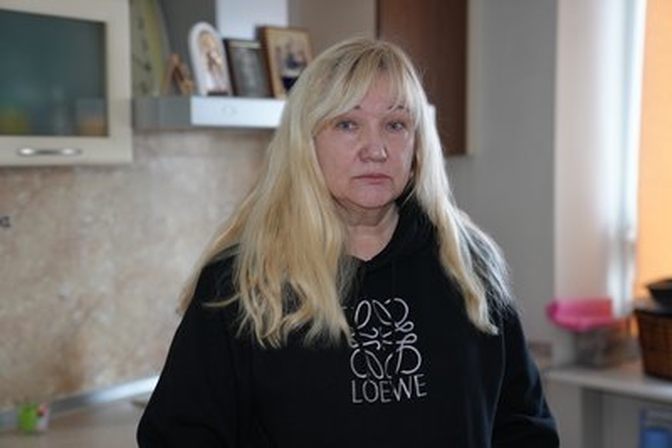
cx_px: 336
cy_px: 224
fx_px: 1046
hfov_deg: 35.6
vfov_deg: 24.2
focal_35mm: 56
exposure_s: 1/125
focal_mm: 56
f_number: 2.8
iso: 800
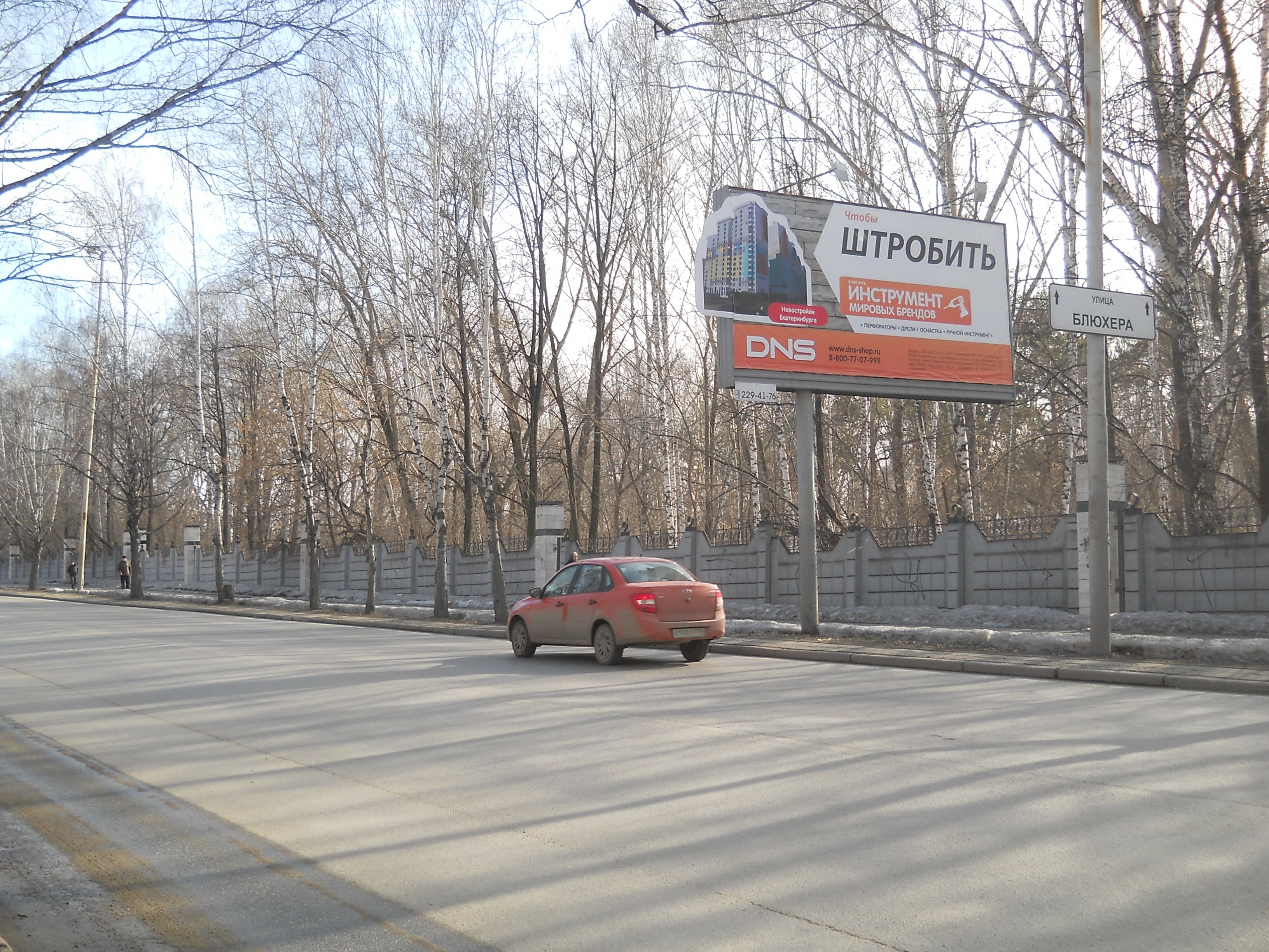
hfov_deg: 45.8
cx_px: 634
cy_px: 476
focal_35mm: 41
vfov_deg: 35.1
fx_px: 1503
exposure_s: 1/250
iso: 80
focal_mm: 6.72
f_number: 3.1
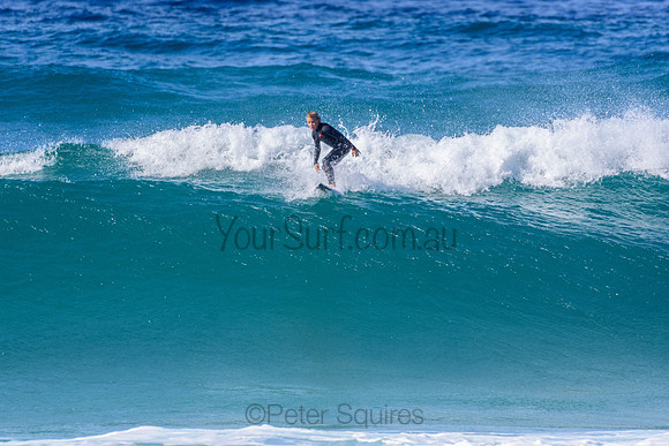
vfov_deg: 1.8
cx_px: 334
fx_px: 13940
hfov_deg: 2.7
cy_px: 223
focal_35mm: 750
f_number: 5.6
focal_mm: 500
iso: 400
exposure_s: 1/2000
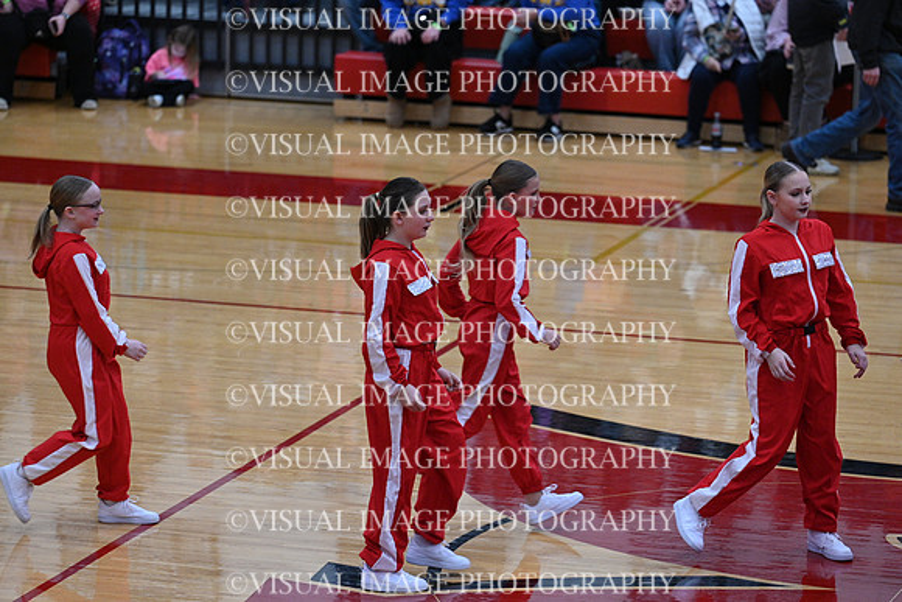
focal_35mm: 190
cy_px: 301
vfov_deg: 7.2
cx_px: 451
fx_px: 4761
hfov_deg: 10.8
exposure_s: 1/400
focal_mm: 190
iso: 4000
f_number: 4
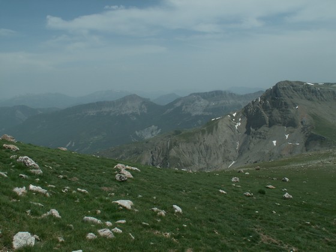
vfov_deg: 40.7
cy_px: 126
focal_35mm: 35
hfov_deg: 52.6
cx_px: 168
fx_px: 340
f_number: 5
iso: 50
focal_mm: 5.86
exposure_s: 1/640
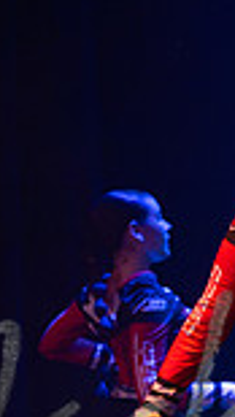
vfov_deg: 4.8
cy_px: 322
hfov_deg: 2.7
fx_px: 4969
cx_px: 3
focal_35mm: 450
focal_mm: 98
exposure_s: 1/500
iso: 5000
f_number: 4
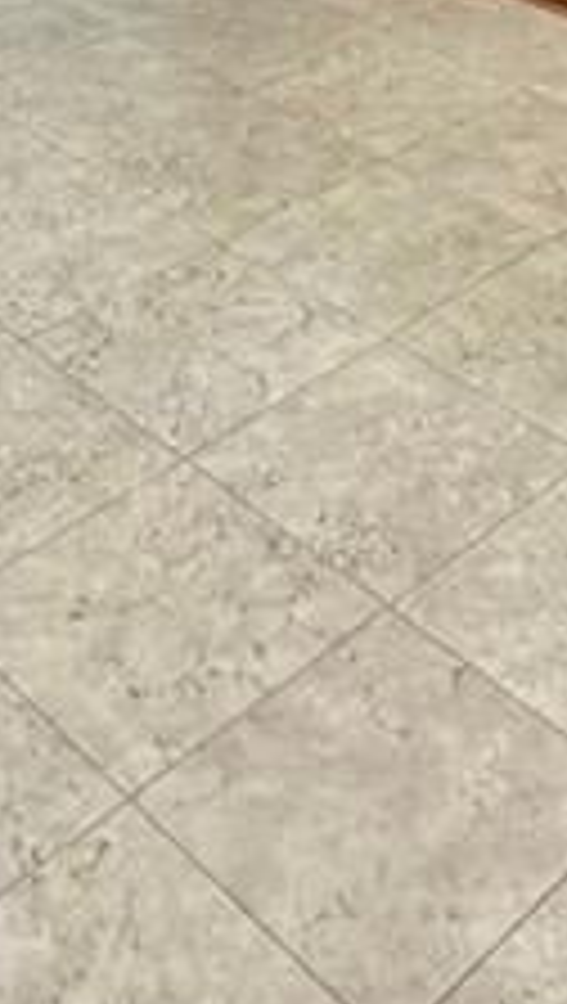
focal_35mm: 70
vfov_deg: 22.1
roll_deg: -0.2
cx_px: 428
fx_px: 1865
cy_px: -671
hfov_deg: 17.2
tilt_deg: -2.8
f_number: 2.2
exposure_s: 1/120
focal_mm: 2.22
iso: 200
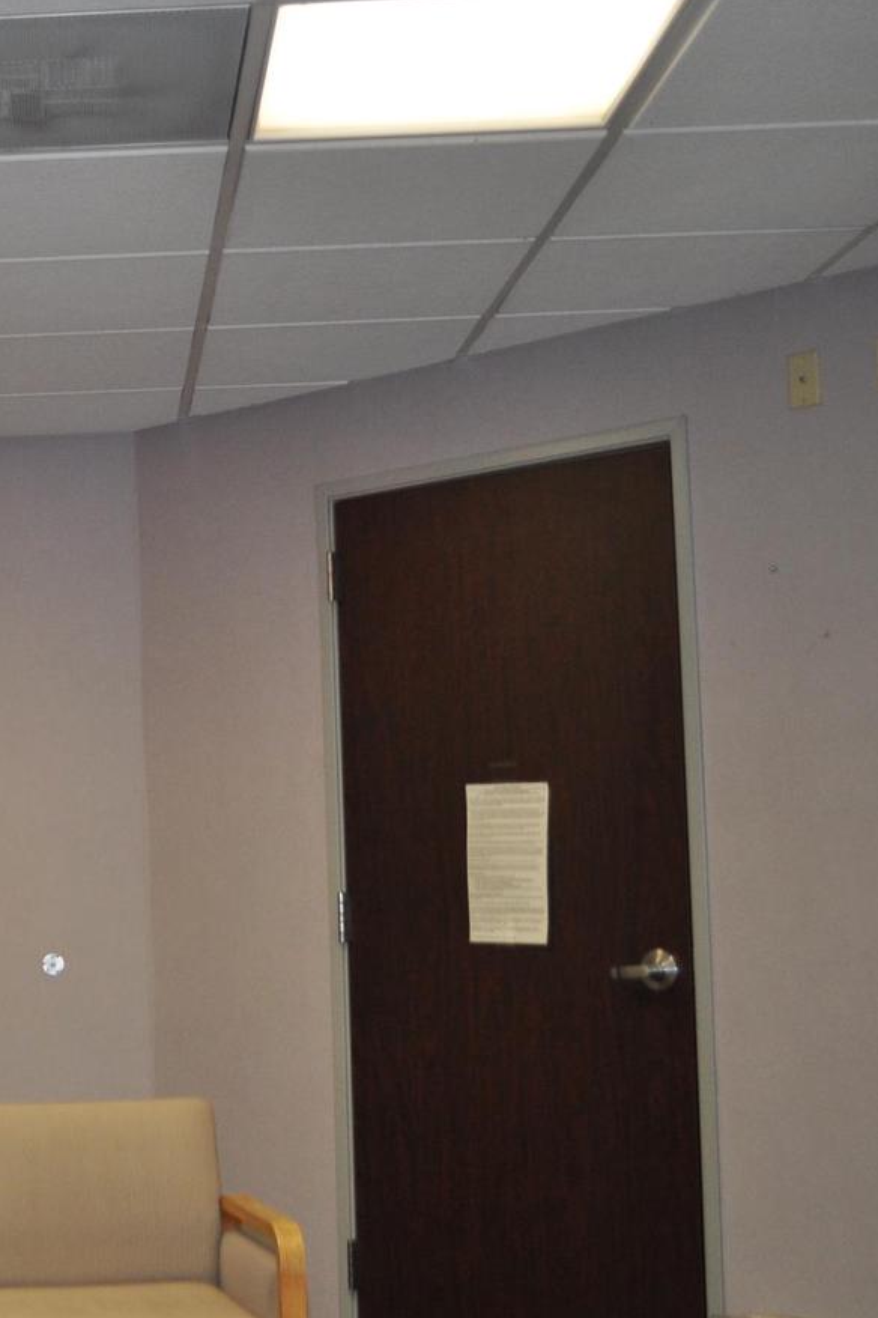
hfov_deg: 20.1
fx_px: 2341
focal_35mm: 64
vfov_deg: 31.4
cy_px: 667
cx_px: -146
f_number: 4.2
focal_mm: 26
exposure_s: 1/125
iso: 720
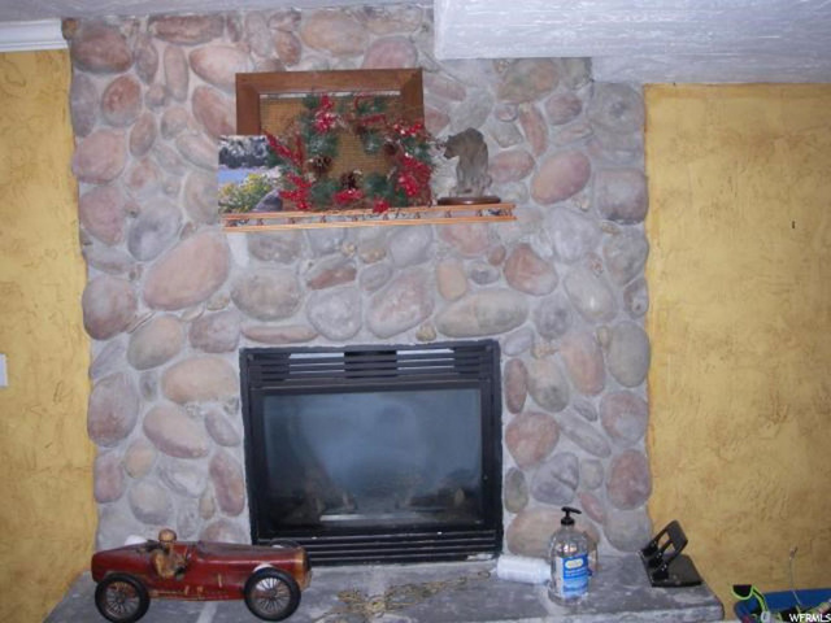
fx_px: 912
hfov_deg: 49.0
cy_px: 312
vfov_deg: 37.7
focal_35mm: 38
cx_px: 416
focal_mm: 6.3
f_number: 3.3
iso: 250
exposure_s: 1/40
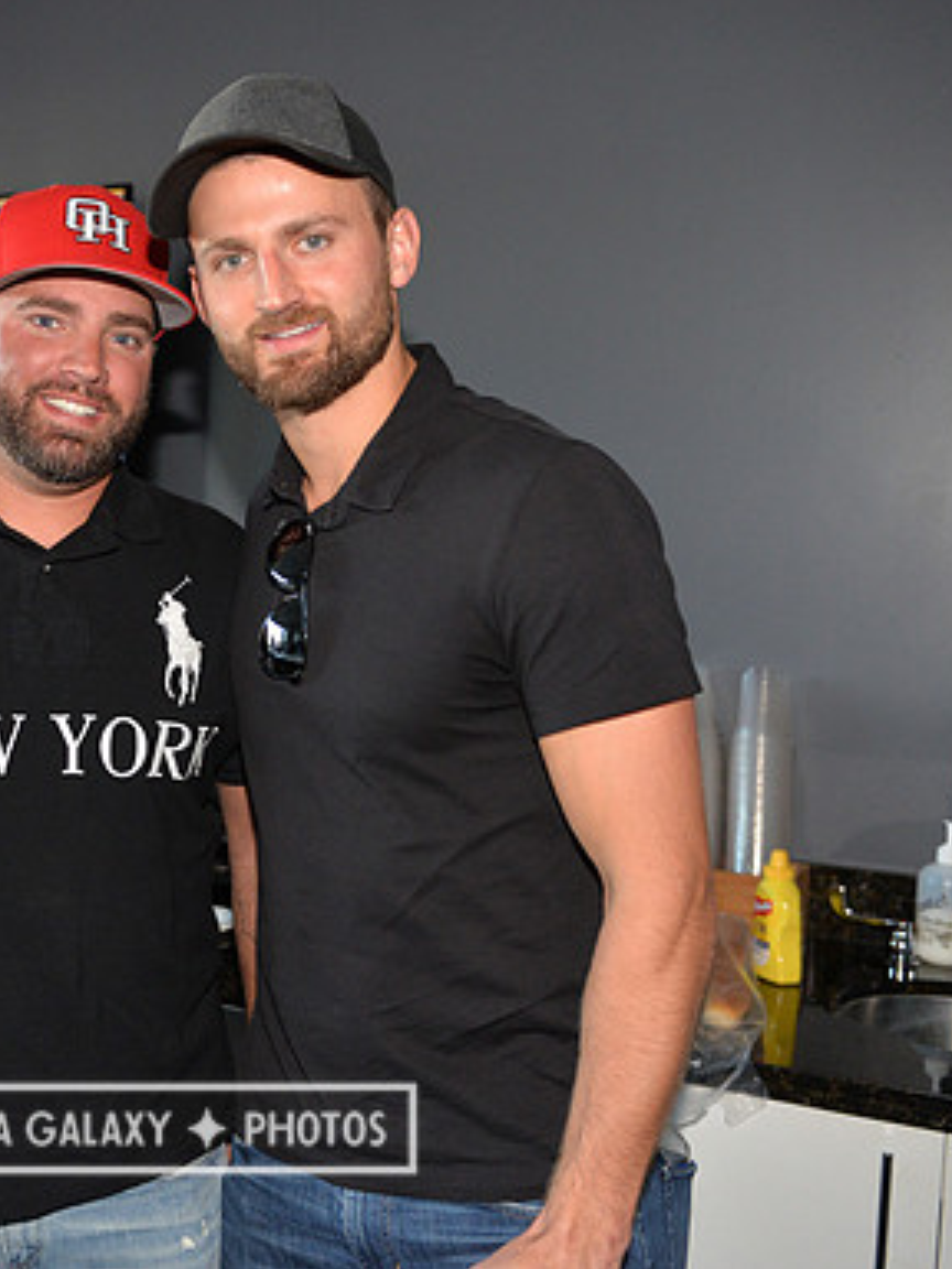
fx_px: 1650
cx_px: 182
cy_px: 633
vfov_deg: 42.1
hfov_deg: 31.3
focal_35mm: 45
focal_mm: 31
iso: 1600
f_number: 2.8
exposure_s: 1/640
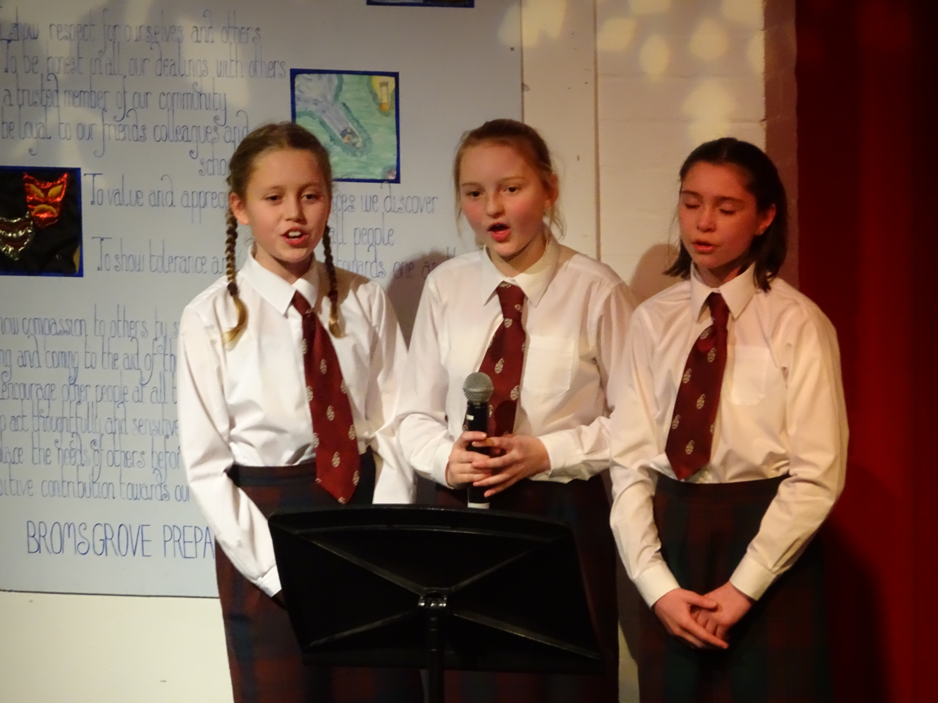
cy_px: 352
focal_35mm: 325
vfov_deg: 4.6
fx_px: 8807
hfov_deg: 6.1
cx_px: 469
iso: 1000
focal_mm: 55.52
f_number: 6.3
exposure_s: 1/25
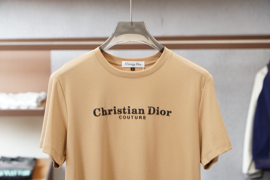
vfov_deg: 14.7
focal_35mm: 93
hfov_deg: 21.9
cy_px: 90
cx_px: 135
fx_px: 697
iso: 640
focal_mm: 62
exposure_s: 1/125
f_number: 4
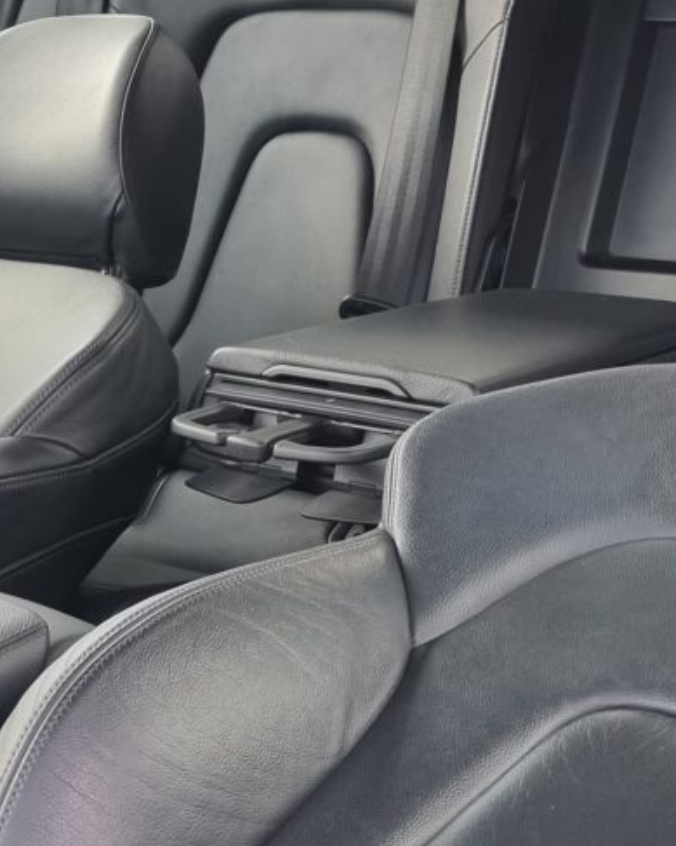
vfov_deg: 24.7
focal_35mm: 77
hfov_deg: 19.8
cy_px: 511
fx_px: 1927
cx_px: 235
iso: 50
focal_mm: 6.7
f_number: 1.8
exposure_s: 1/100
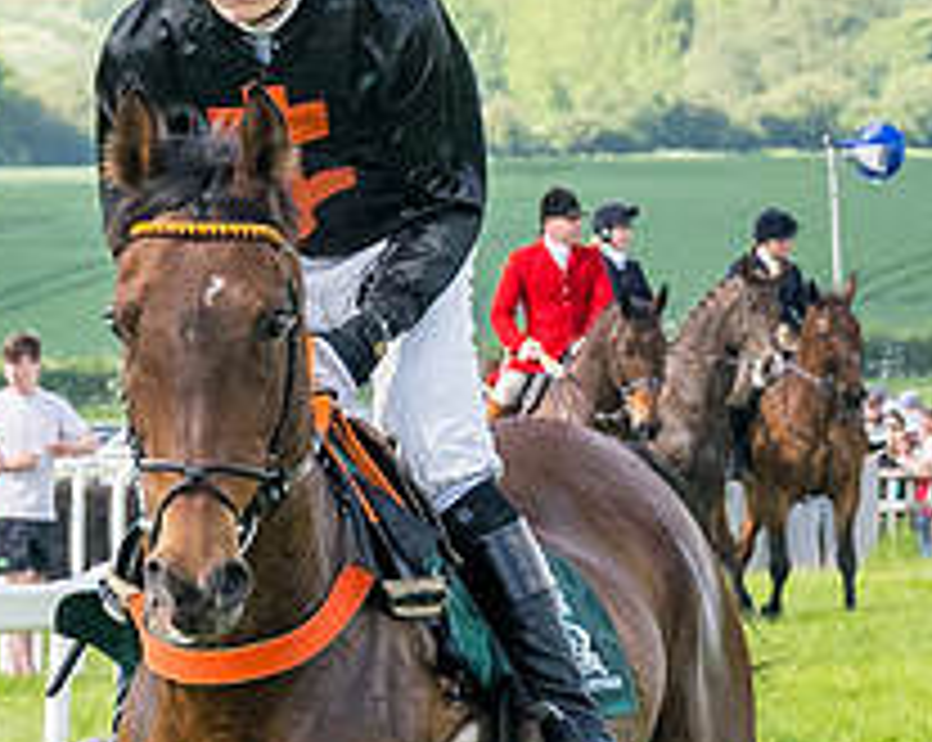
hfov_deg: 3.4
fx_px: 15700
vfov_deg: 2.7
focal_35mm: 570
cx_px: 480
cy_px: 454
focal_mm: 70
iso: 400
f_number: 5
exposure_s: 1/1600
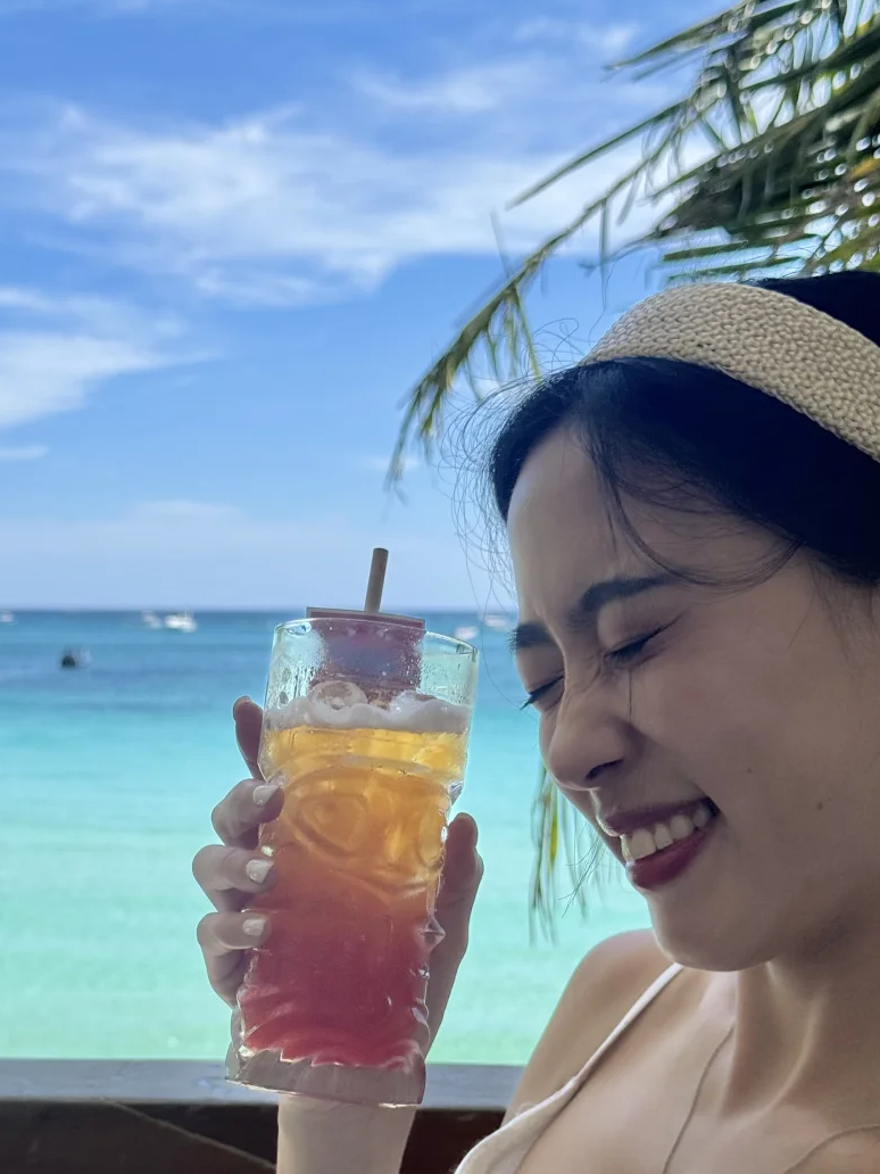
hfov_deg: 21.8
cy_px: 800
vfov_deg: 28.7
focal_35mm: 67
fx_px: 2271
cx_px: 284
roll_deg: +0.2
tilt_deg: -4.6
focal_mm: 6.76
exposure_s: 1/4049
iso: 64
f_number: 1.78
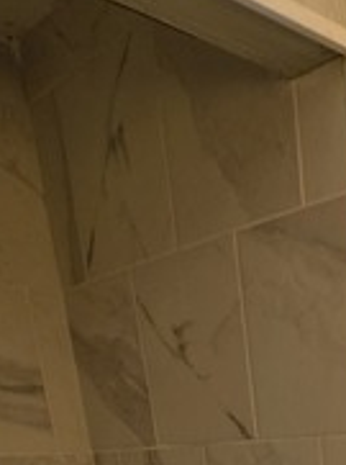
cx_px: 408
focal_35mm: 48
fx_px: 642
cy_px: 708
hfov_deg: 26.9
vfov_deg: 27.1
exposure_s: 1/120
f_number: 1.9
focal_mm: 2.2
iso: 100
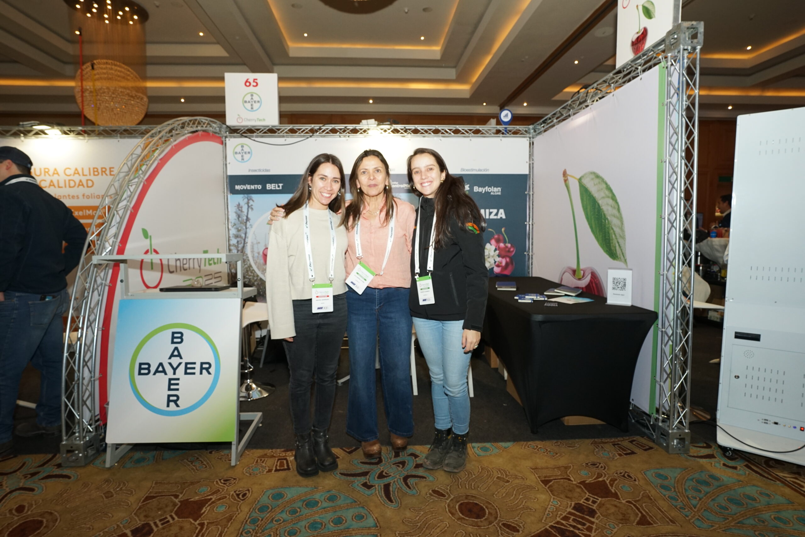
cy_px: 268
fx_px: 425
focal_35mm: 19
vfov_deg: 64.6
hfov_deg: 86.9
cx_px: 402
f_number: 6.3
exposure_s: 1/100
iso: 1000
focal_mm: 19
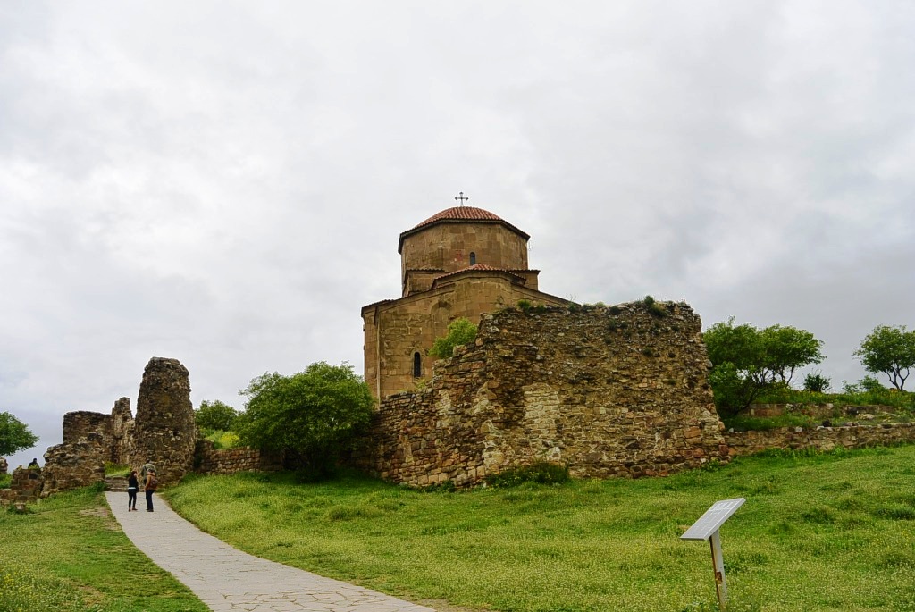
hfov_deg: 63.6
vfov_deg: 45.1
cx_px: 458
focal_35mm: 29
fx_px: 738
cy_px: 306
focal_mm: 11
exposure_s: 1/640
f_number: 4.5
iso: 100
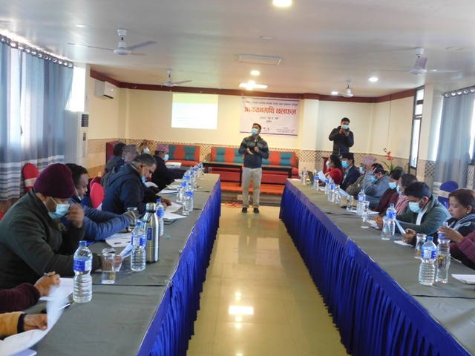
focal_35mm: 36
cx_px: 238
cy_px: 178
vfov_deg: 39.7
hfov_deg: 51.4
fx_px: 494
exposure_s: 1/10
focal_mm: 6.3
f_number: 3.5
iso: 400
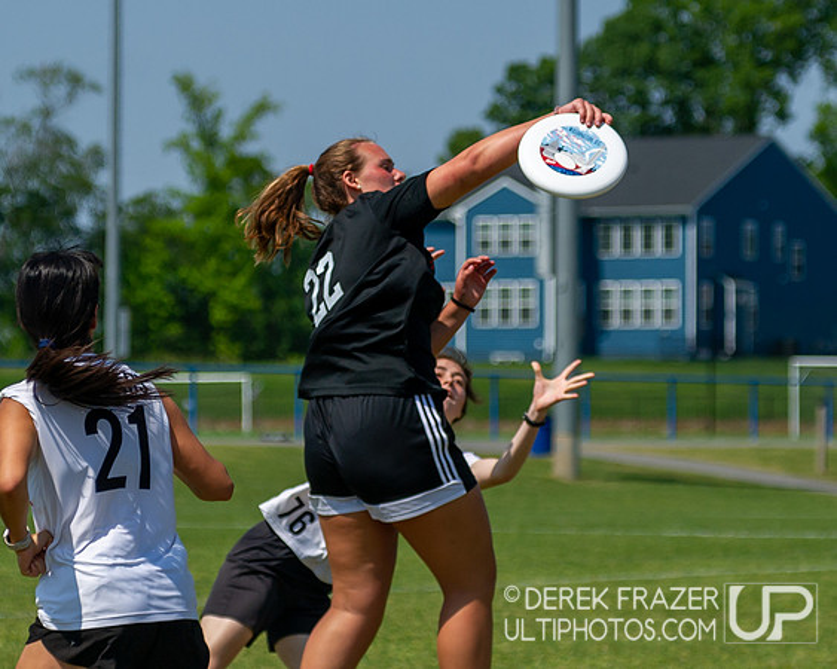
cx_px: 338
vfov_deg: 6.8
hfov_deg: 8.5
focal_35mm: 226
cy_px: 331
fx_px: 5606
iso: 280
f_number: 4
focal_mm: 110
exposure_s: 1/4000
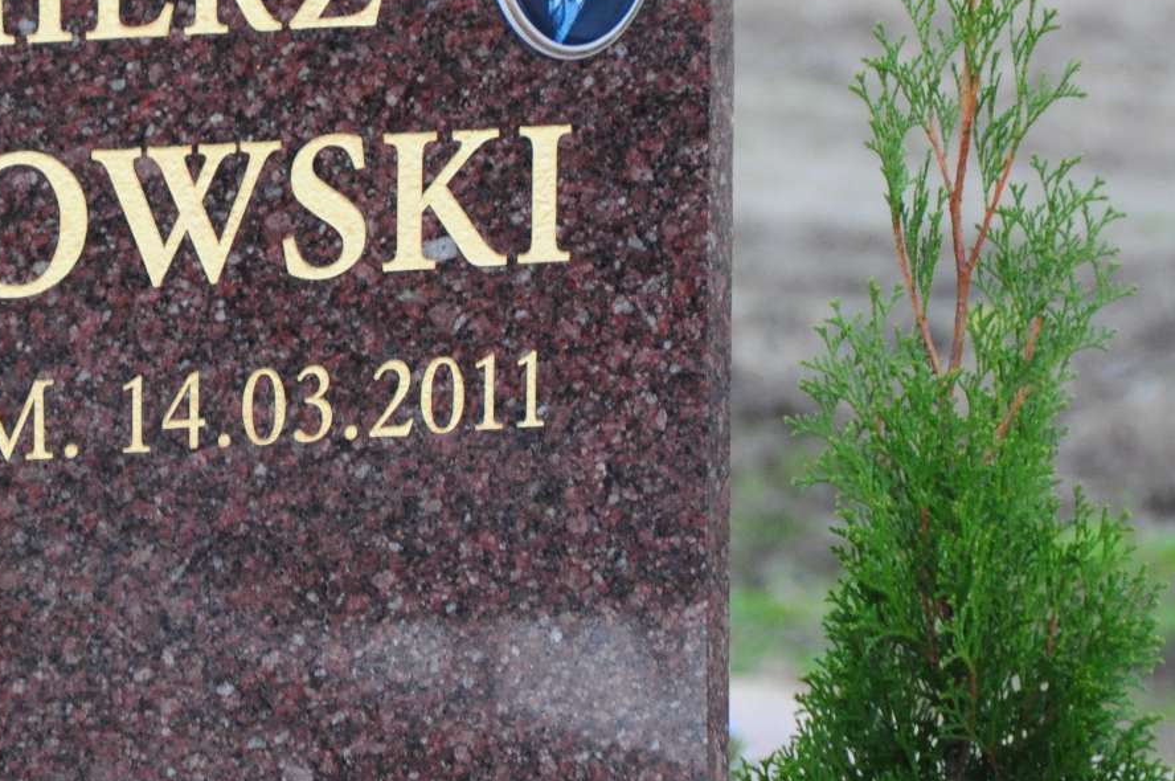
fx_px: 12396
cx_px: 65
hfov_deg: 5.4
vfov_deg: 3.6
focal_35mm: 380
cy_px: 244
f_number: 7.1
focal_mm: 105
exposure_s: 1/160
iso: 800
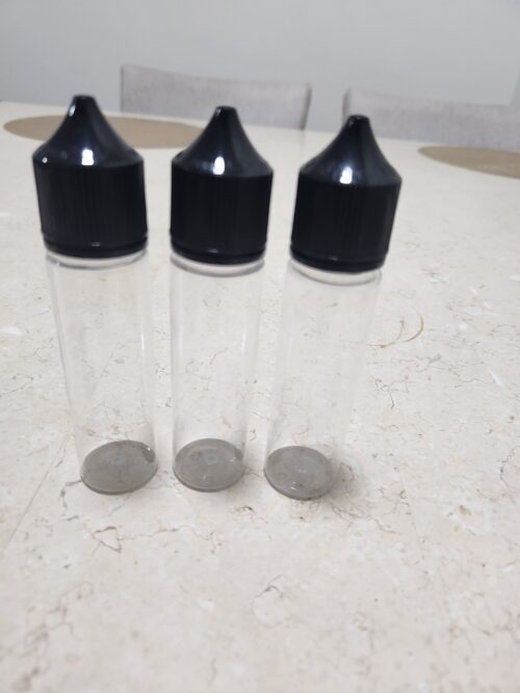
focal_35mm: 23
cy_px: 346
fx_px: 461
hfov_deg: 58.9
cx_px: 260
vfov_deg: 73.9
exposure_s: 1/100
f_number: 1.8
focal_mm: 5.4
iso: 400
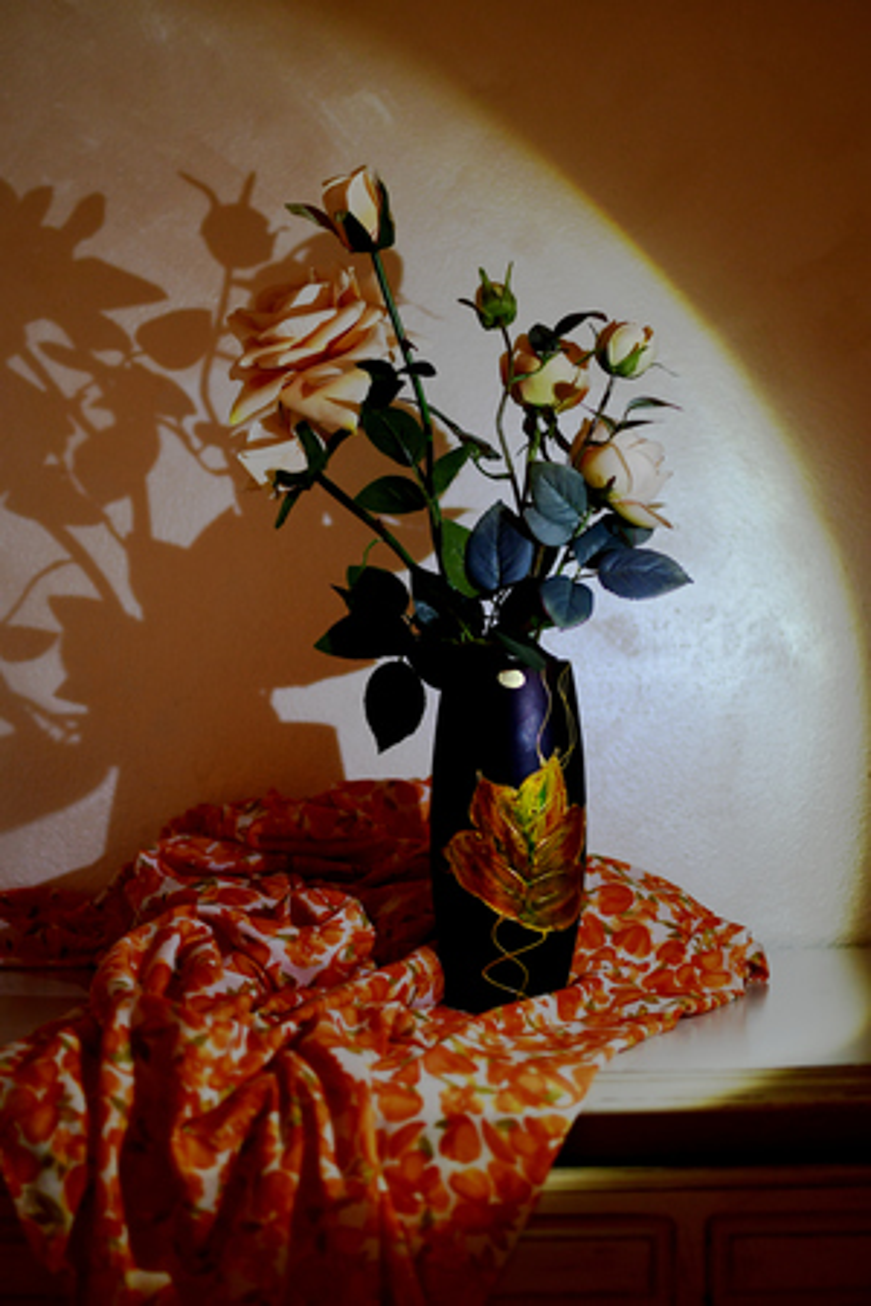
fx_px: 1905
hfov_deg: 25.8
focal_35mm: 52
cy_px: 653
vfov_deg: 37.9
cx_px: 436
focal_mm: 35
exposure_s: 1/60
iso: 800
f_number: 1.8
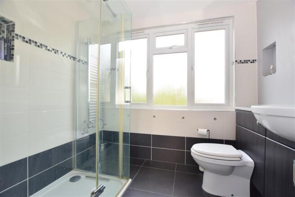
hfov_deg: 100.4
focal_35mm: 15
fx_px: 123
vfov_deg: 77.3
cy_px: 98
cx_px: 148
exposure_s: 1/200
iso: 500
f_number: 5.6
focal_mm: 10
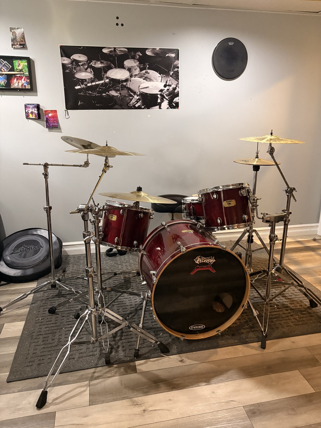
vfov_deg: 67.3
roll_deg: +0.2
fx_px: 321
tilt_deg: -14.3
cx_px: 160
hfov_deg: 53.1
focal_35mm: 26
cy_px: 214
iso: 640
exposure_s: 1/30
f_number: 1.6
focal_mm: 5.96
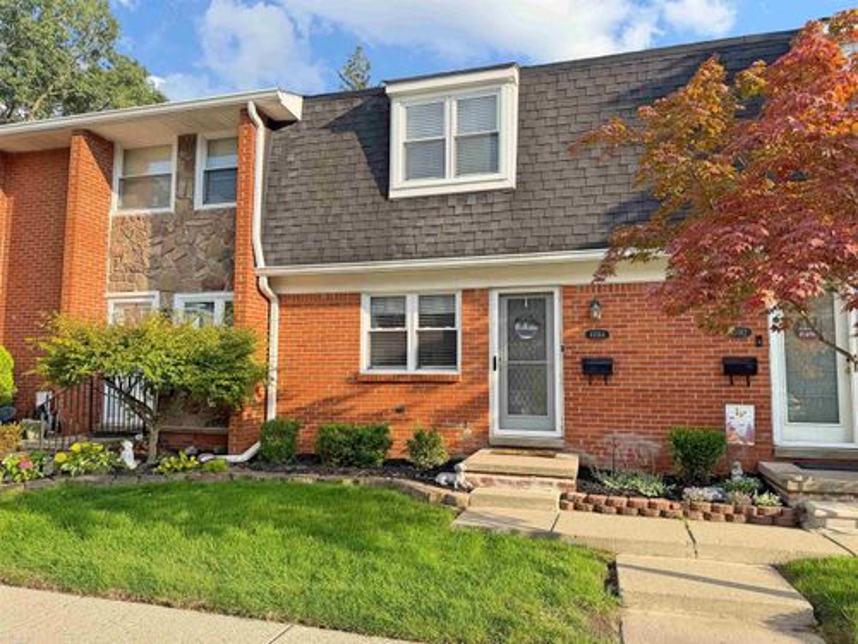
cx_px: 429
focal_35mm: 24
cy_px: 322
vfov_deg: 56.8
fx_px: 595
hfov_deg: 71.6
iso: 80
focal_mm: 6.76
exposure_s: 1/1493
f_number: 1.78
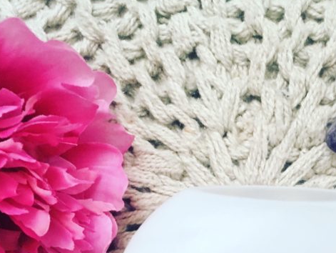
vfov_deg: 22.9
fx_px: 612
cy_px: 212
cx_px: 265
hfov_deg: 30.0
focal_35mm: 63
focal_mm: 4.15
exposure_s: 1/33
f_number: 2.2
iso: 200
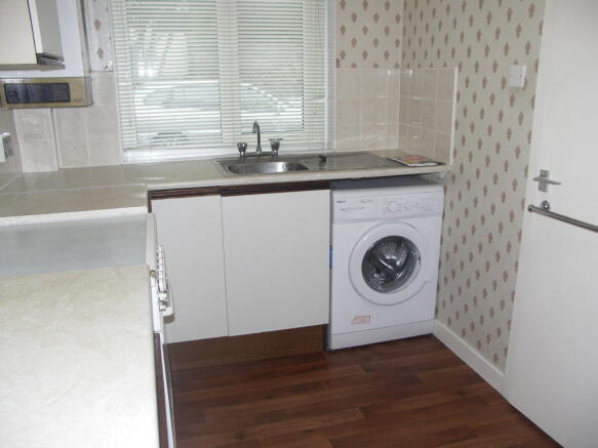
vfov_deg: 48.2
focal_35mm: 29
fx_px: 501
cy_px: 224
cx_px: 299
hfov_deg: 61.7
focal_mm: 7.7
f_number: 2.8
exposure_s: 1/50
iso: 125
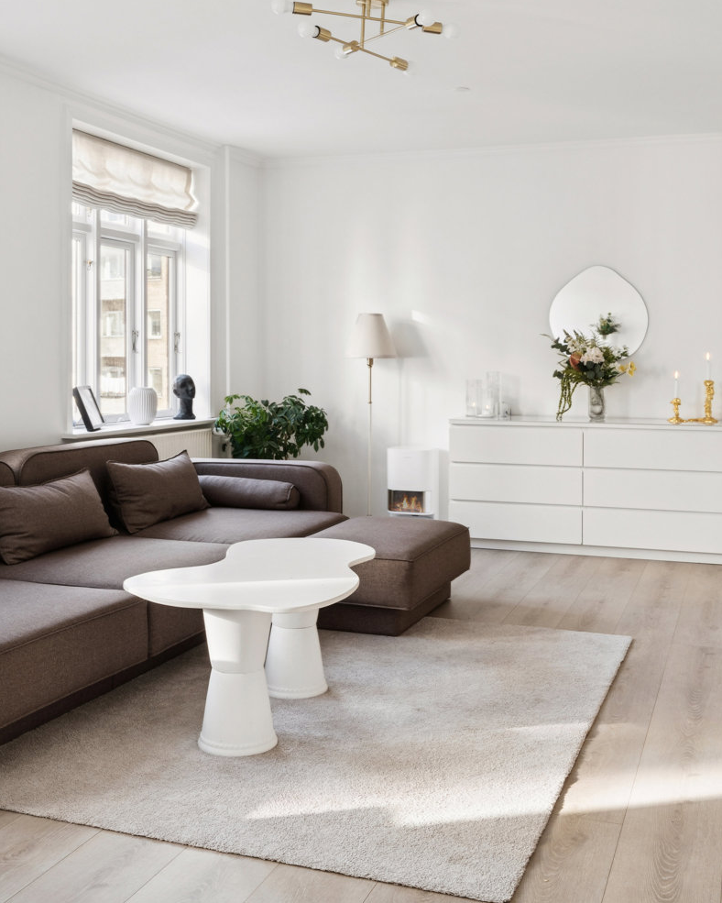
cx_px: 358
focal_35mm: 40
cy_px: 376
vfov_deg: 45.6
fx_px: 1068
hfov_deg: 37.3
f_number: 11
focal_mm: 35
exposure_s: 1/30
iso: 800
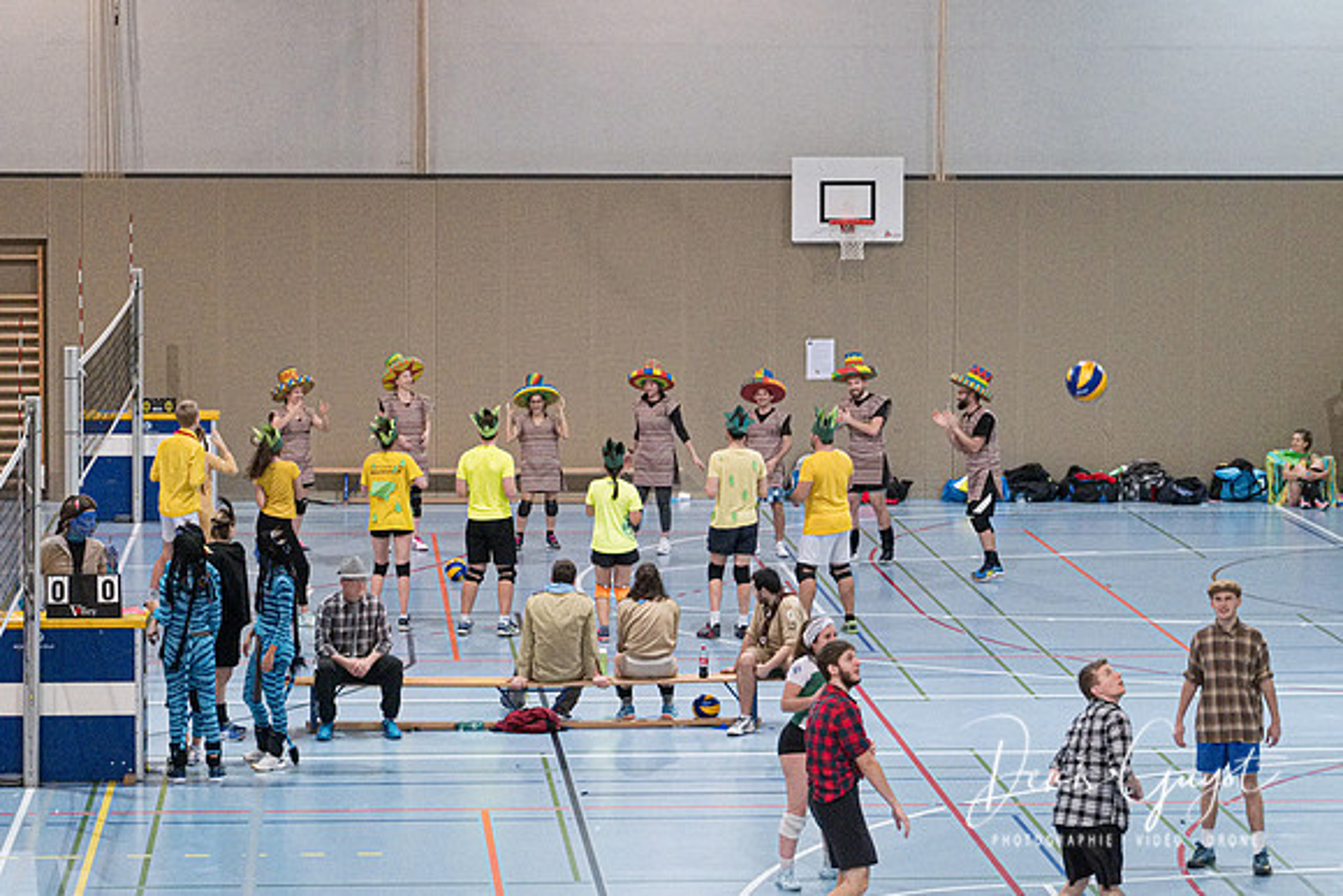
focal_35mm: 88
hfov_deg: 23.2
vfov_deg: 15.6
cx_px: 704
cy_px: 388
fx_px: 3265
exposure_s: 1/320
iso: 5000
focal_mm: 50
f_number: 2.8
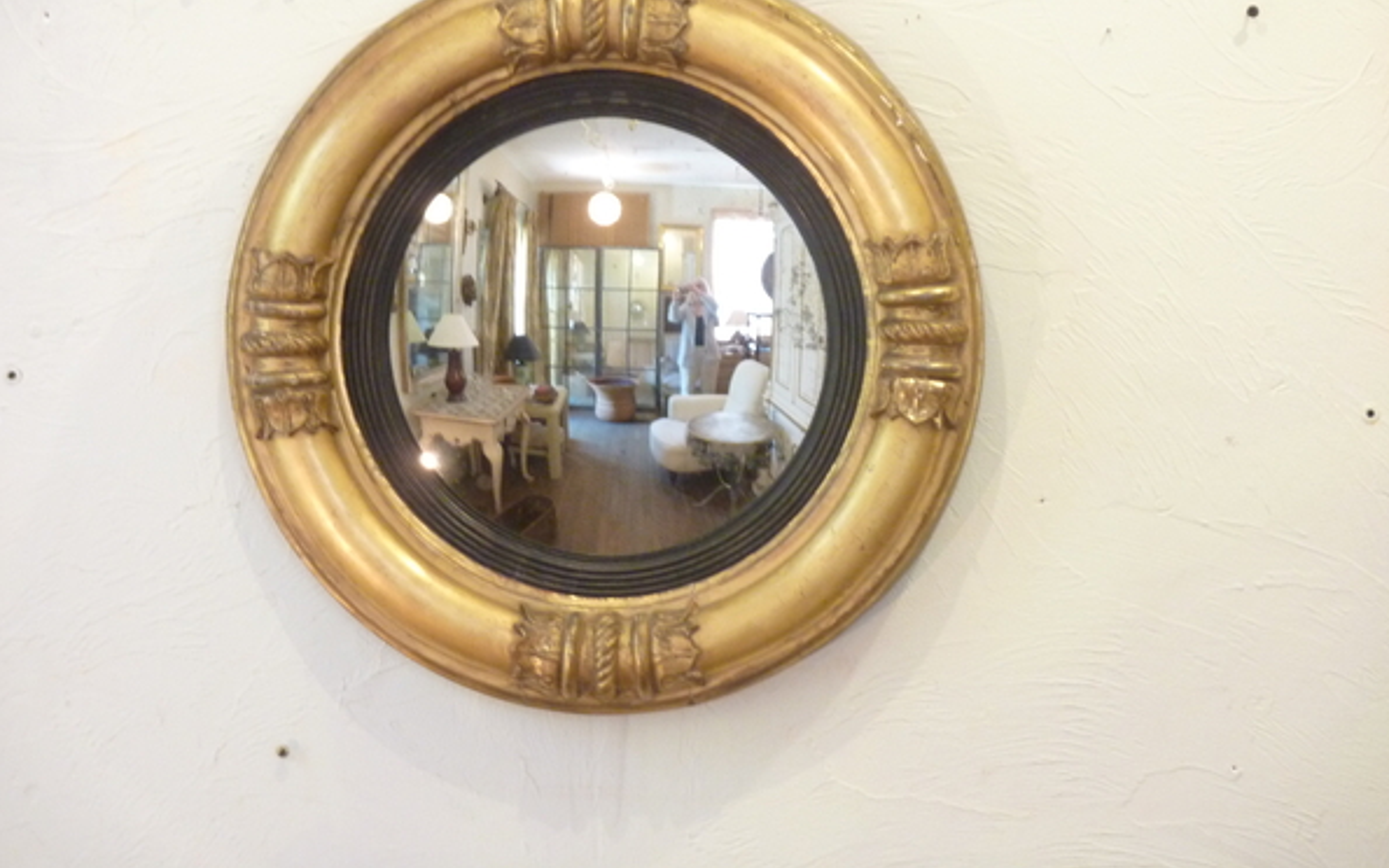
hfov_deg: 13.3
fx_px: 5944
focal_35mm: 157
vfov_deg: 8.4
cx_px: 696
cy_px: 352
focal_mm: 24.1
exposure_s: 1/8
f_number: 4.5
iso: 400
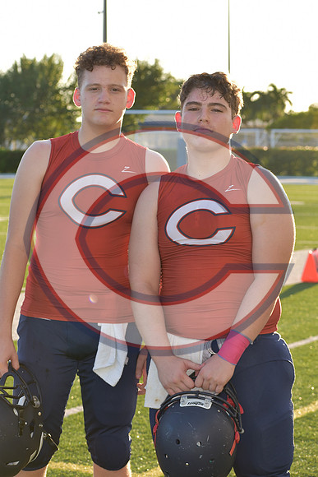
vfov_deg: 19.5
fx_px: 1390
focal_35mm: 105
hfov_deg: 13.0
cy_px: 238
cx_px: 159
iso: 100
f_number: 5.6
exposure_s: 1/125
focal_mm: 70
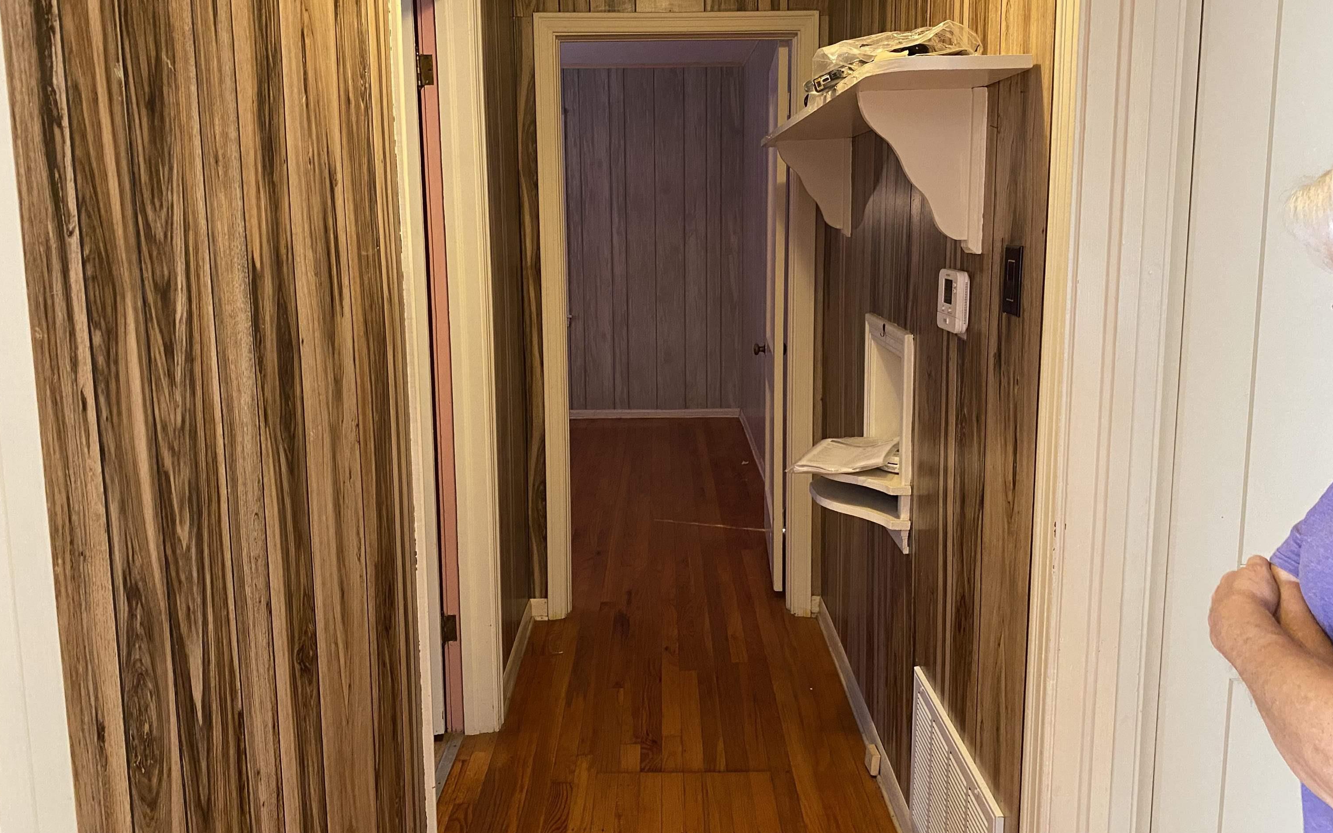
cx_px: 672
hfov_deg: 66.5
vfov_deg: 44.5
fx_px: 1017
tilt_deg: -8.9
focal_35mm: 28
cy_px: 373
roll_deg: -0.3
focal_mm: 4.25
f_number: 1.8
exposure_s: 1/30
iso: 500
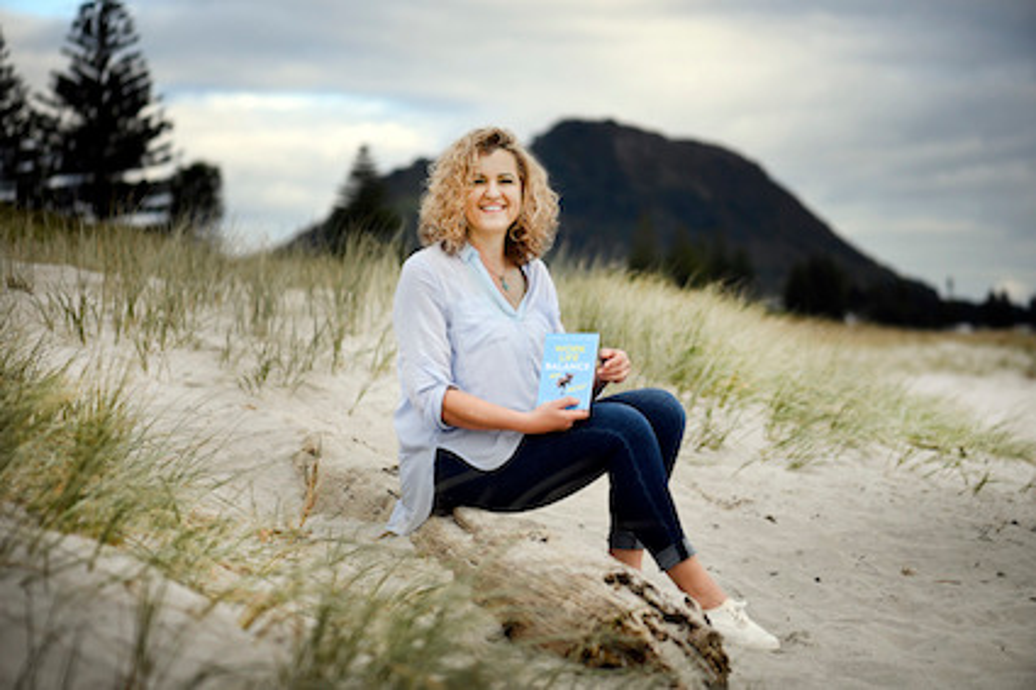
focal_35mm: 105
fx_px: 3020
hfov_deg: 19.5
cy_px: 345
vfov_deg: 13.0
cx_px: 518
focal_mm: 105
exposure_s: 1/640
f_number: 3.2
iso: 125
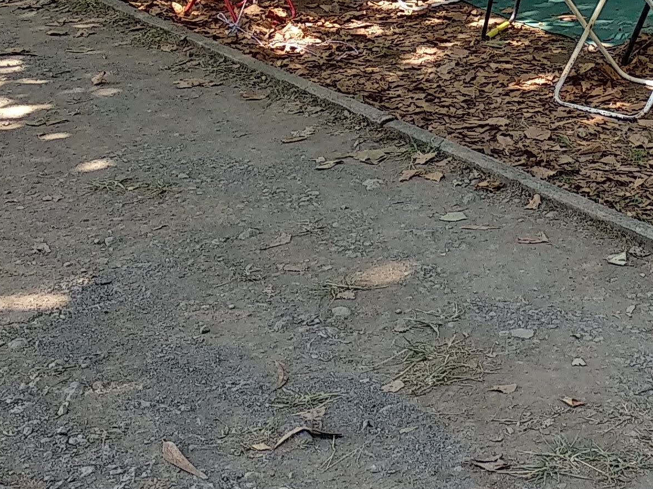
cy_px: -80
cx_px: 594
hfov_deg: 21.7
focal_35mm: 88
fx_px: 1660
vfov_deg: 16.2
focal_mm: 3.81
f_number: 2.2
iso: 125
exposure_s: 1/110
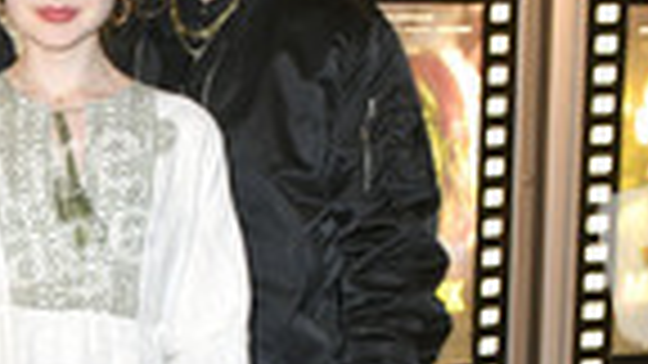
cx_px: 58
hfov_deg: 23.0
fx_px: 1546
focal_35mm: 90
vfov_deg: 13.0
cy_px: 463
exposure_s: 1/200
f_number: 5.6
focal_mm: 31
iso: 2500
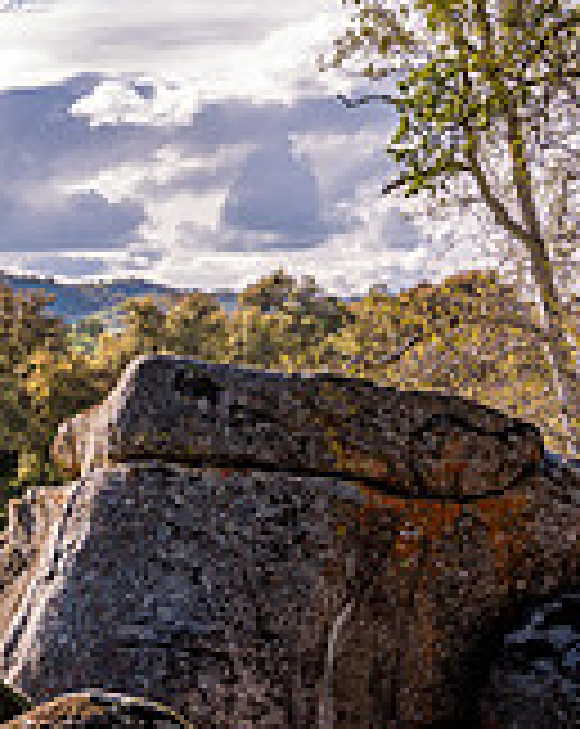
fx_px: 2389
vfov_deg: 17.3
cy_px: 388
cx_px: 45
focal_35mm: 111
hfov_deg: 13.7
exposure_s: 1/50
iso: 64
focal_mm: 33
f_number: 8
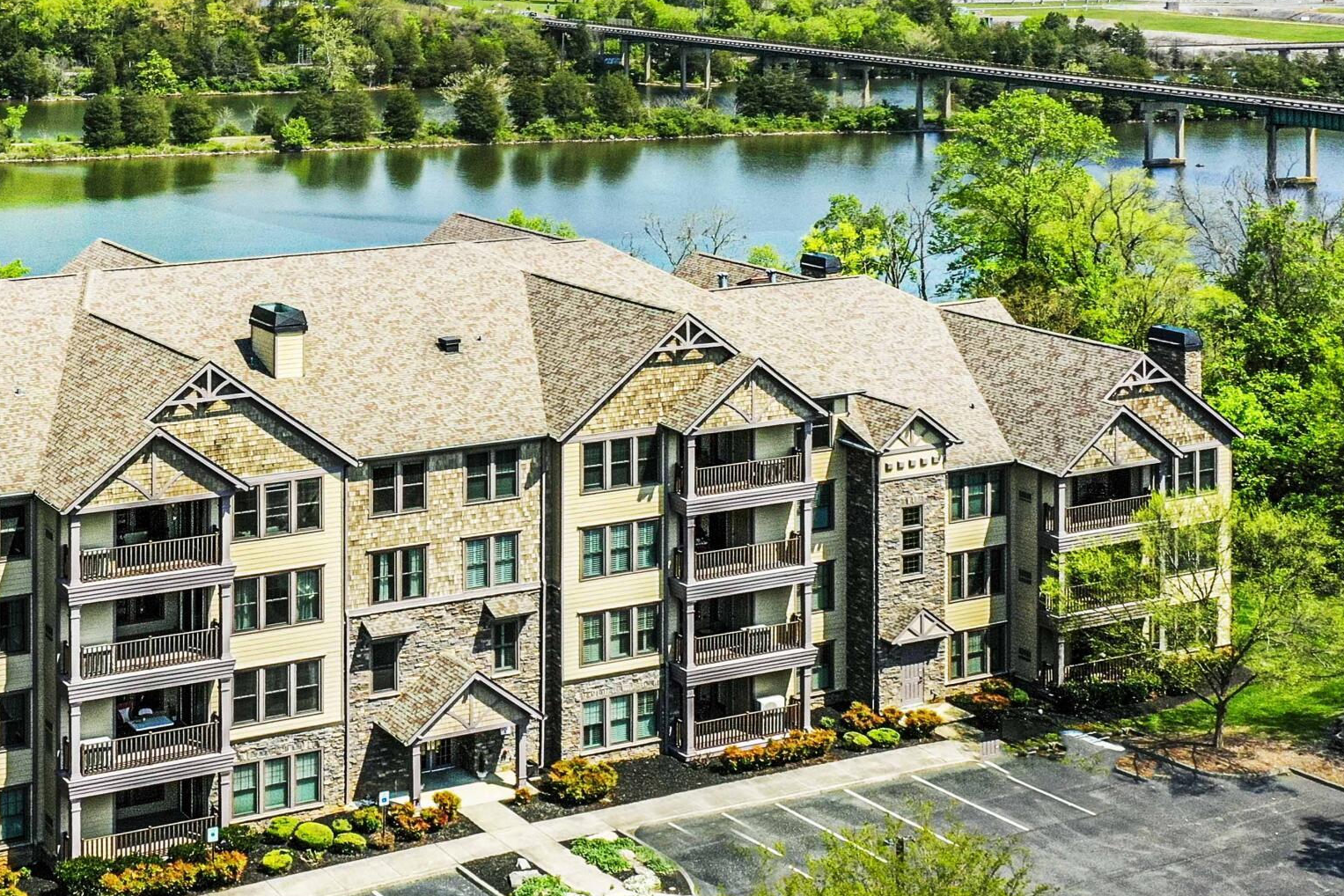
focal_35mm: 55
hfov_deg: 35.3
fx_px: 2053
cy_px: 319
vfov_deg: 24.5
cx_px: 304
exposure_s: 1/1250
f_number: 7.1
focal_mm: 10.26
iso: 400
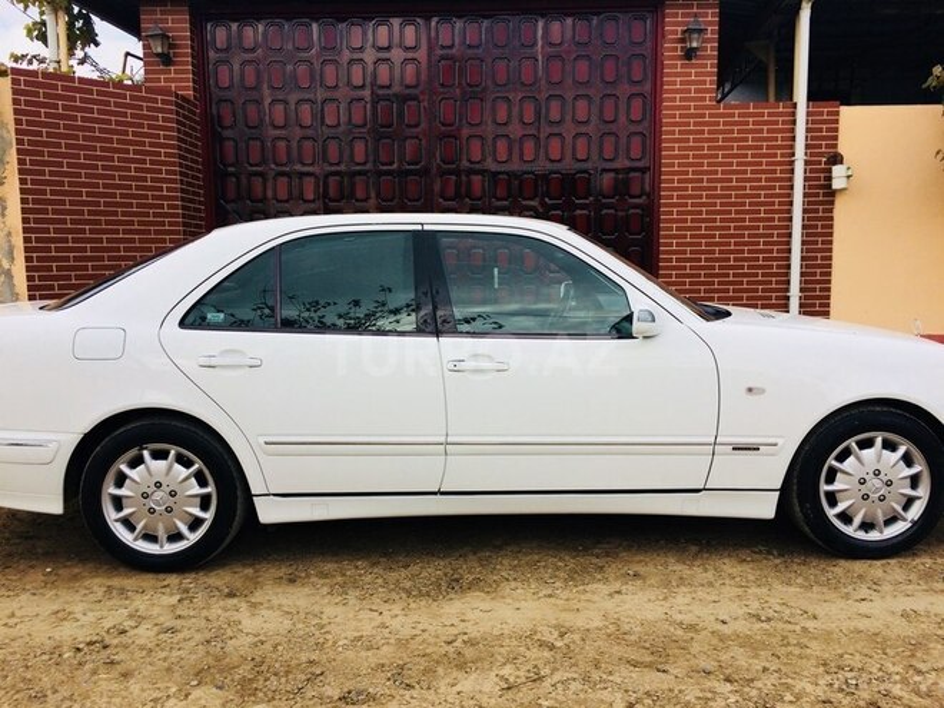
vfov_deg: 48.2
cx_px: 472
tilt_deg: -5.3
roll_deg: +1.4
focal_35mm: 29
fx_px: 791
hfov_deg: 61.7
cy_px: 354
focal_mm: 4.15
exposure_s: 1/954
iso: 32
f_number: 2.2
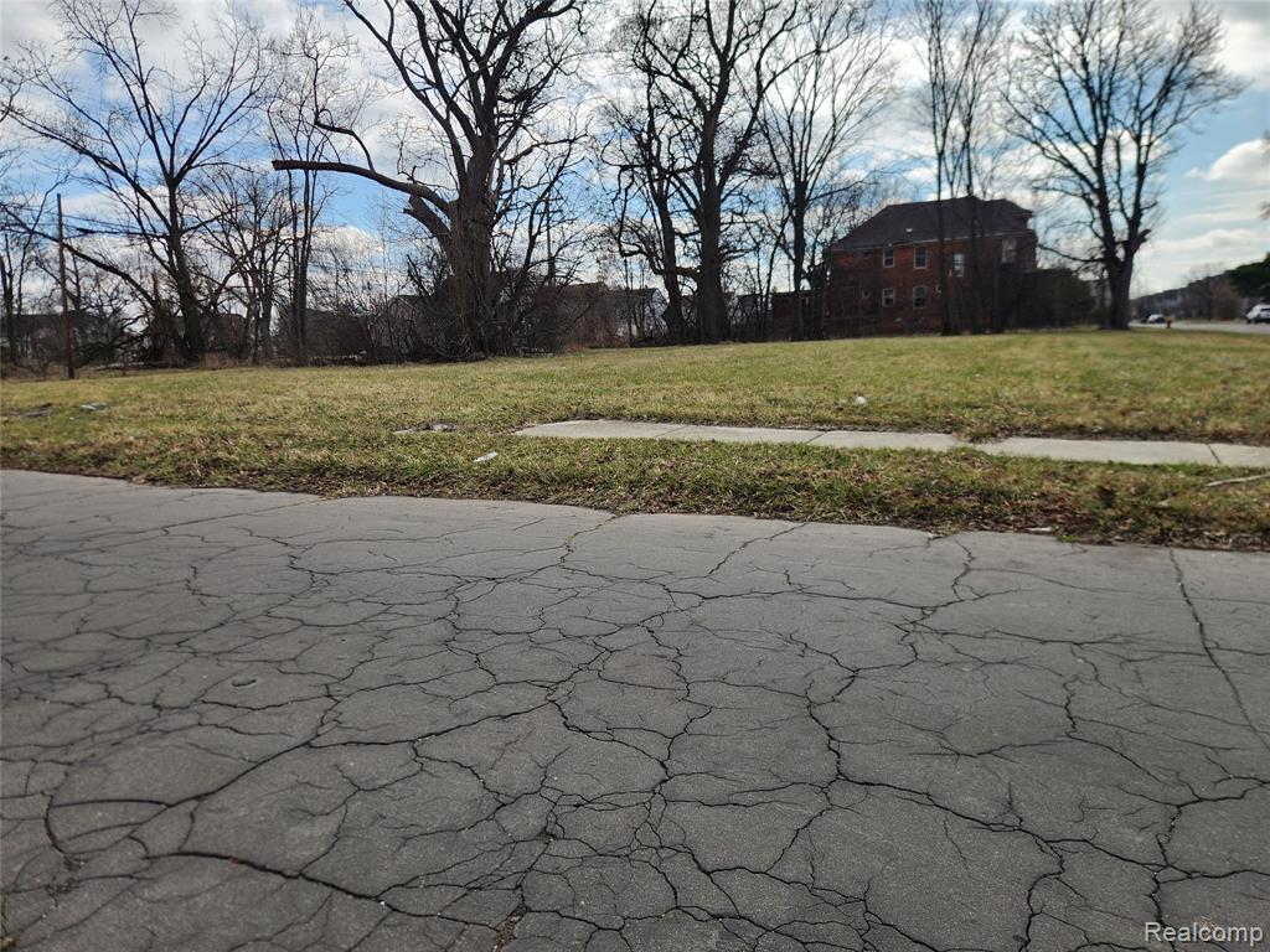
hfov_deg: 73.9
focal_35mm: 23
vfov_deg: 58.9
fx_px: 844
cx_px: 635
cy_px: 476
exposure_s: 1/1915
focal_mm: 5.4
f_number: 1.8
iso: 20
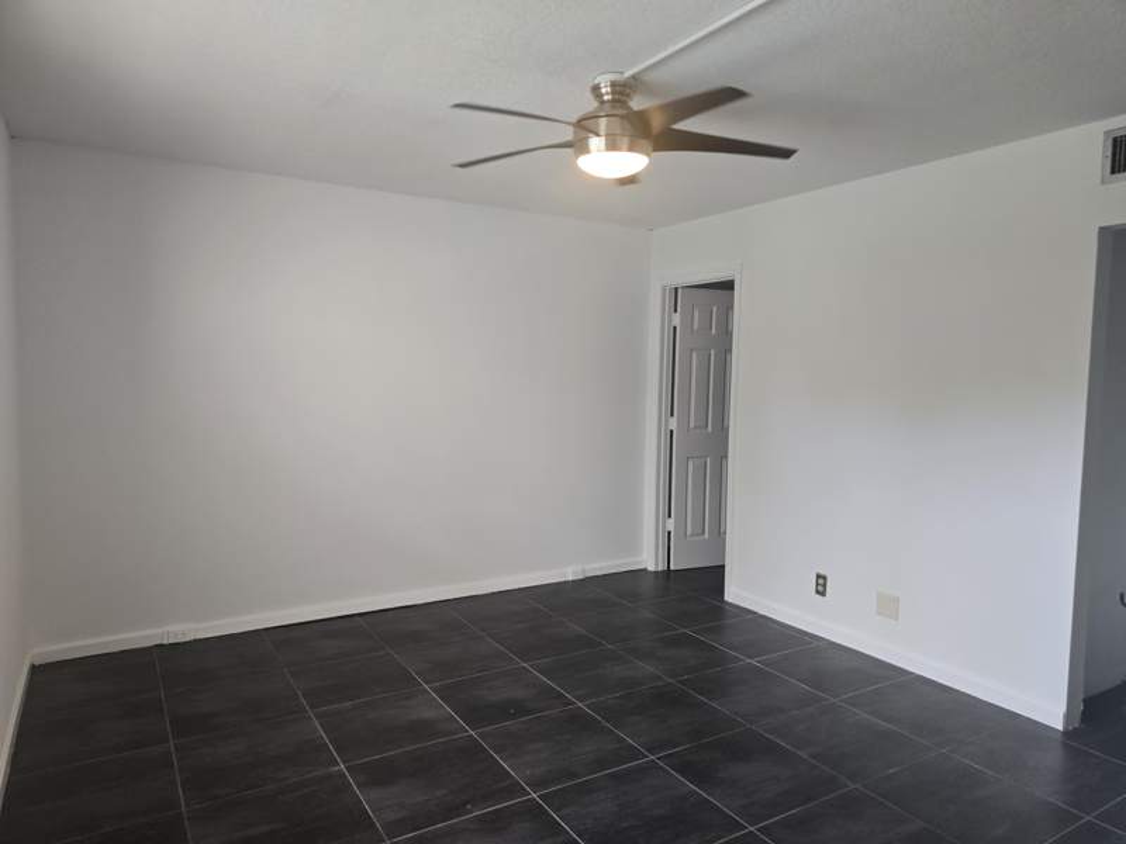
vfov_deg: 58.9
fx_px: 748
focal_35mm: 23
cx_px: 563
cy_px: 422
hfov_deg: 73.9
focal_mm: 6.3
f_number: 1.7
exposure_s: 1/120
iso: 400
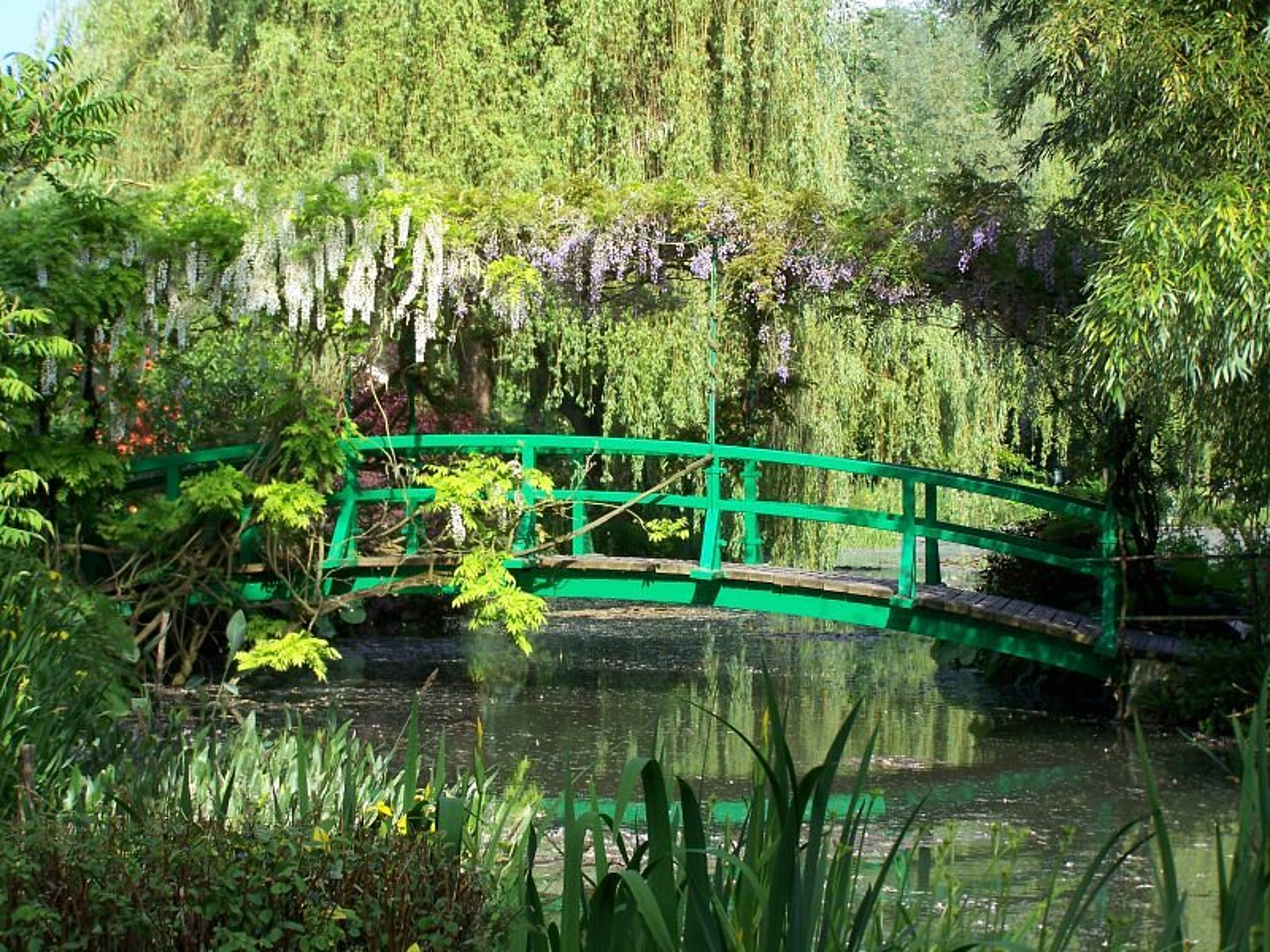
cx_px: 635
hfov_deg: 26.0
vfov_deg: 19.6
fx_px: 2752
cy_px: 476
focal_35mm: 75
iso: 64
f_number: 3.2
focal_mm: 12.4
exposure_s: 1/320
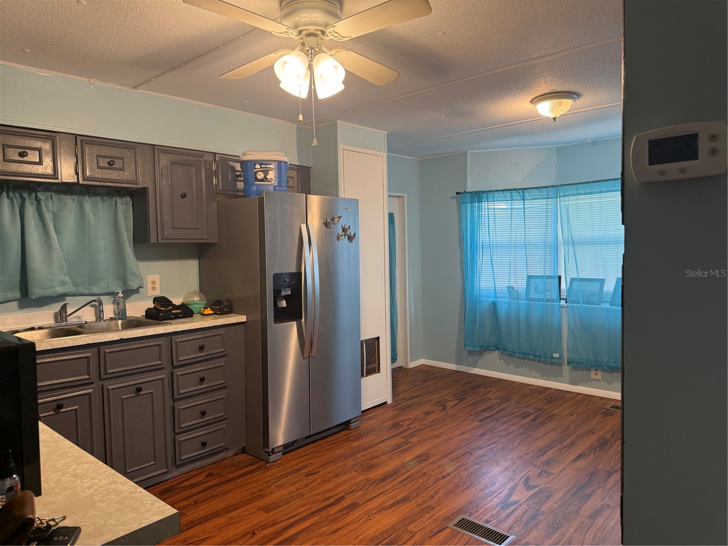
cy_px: 273
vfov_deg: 56.8
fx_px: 505
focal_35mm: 24
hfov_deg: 71.6
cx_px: 364
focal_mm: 6.76
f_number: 1.78
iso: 160
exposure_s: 1/60
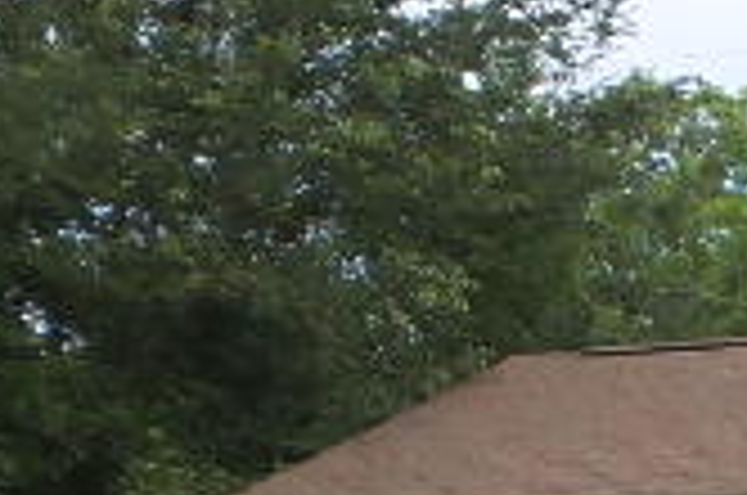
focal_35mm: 148
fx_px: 3065
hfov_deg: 12.7
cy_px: 1202
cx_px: 1336
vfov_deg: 8.4
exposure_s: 1/800
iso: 100
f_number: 3.5
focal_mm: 4.1
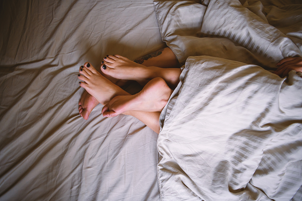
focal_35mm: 32
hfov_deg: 58.7
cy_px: 102
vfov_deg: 41.1
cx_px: 153
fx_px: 268
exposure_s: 1/160
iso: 1000
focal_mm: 31
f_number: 2.8
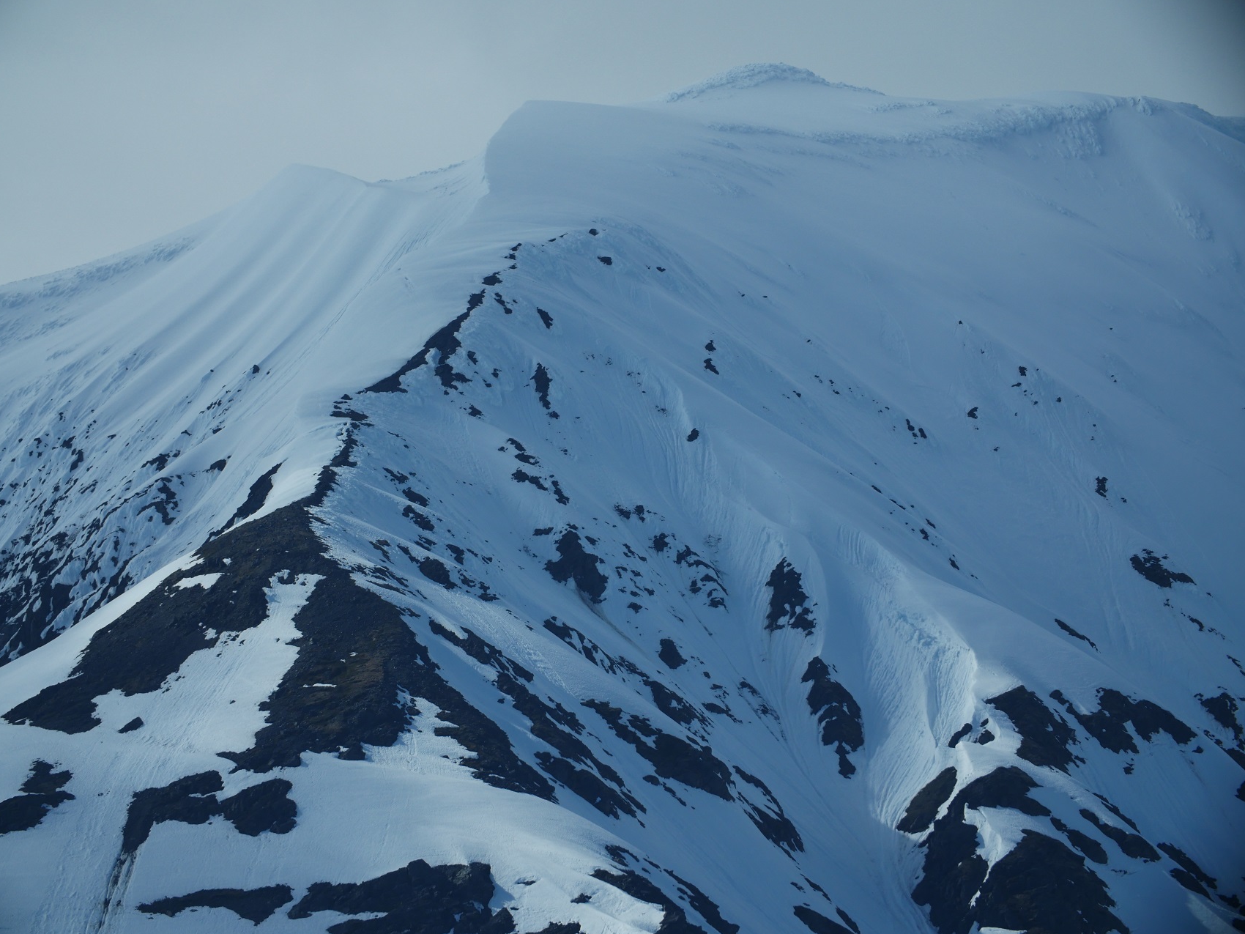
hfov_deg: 3.7
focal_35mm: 542
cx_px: 593
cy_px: 467
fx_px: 19494
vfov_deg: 2.7
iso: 200
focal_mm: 256
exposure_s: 1/800
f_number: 3.6
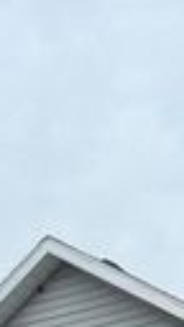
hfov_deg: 8.1
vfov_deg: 12.5
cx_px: -28
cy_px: 683
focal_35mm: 148
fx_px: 1284
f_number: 1.5
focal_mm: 5.7
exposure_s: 1/5882
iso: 50
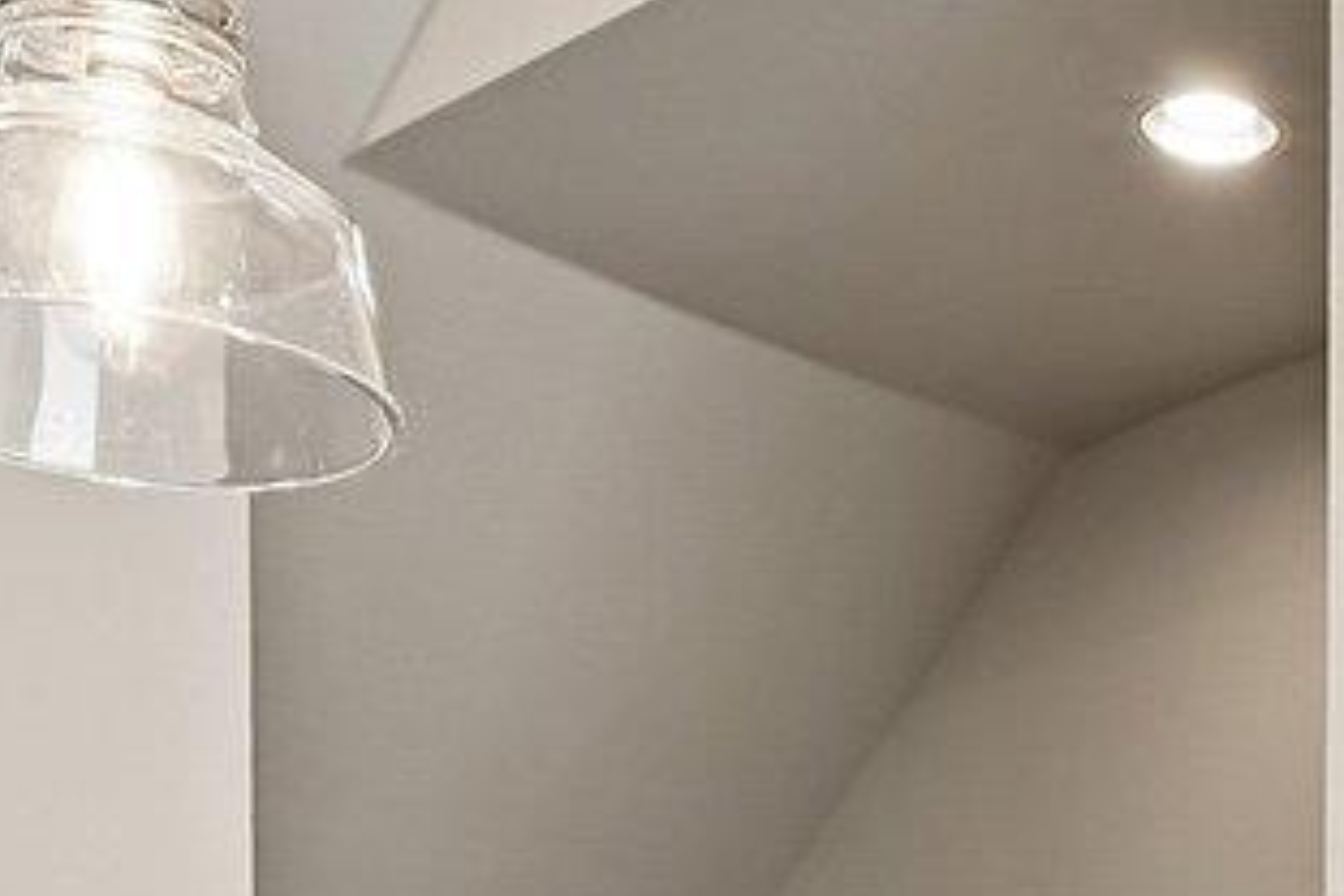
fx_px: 3920
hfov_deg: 17.6
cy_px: 1824
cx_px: 1982
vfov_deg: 11.6
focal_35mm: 105
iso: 250
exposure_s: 1/15
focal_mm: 16
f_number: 8
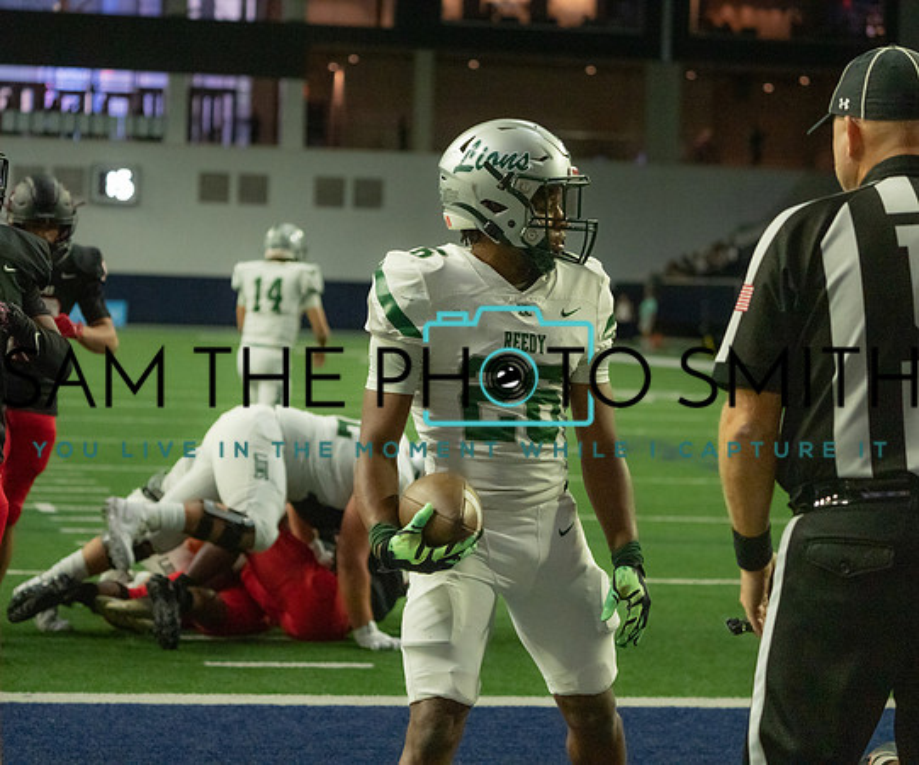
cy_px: 382
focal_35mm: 115
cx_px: 470
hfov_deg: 16.4
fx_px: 3184
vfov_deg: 13.7
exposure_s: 1/1000
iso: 10000
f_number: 4.5
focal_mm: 100
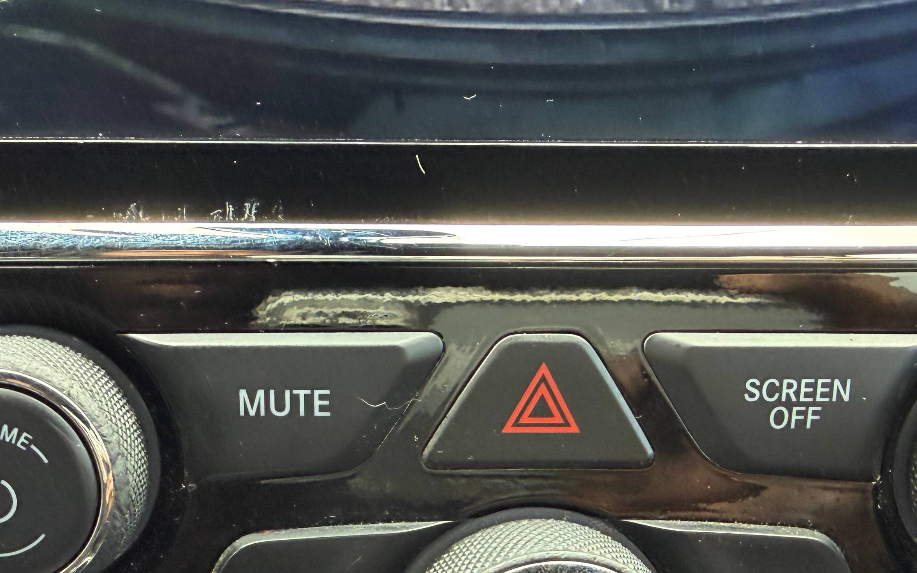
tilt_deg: -28.9
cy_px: 611
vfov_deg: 26.1
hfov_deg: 43.5
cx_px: 490
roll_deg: +0.3
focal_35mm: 46
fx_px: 1150
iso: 400
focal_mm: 2.22
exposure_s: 1/60
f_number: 2.2
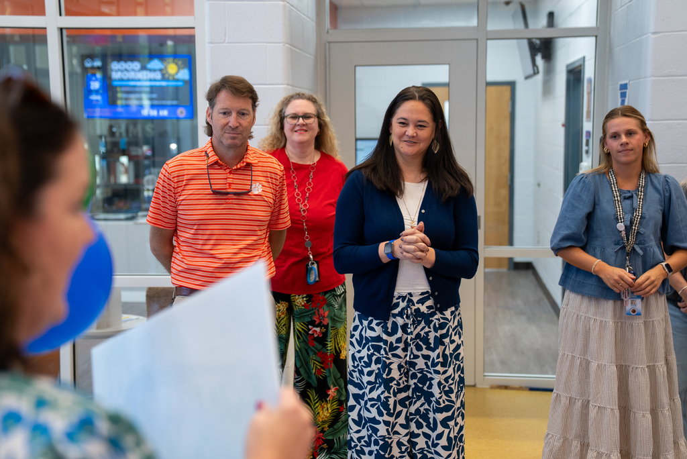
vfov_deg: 26.0
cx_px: 344
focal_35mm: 52
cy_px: 230
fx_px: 993
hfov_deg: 38.2
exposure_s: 1/160
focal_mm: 52
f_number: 2.8
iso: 500
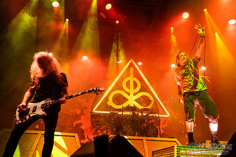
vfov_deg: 53.2
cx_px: 118
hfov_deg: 73.7
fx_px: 157
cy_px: 78
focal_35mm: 24
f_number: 3.2
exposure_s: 1/320
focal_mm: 24
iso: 3200
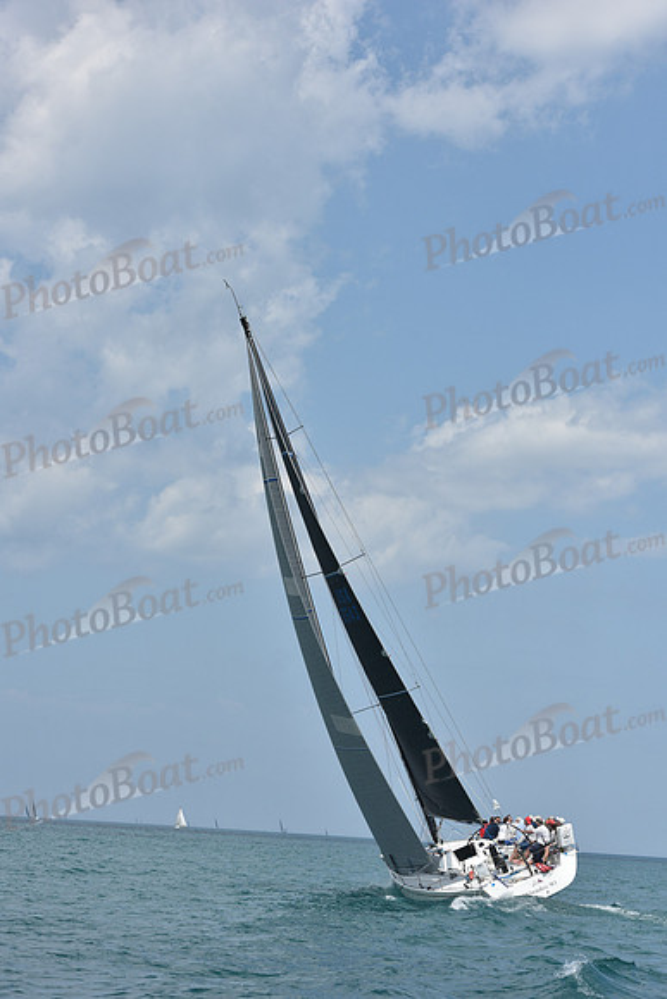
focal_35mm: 95
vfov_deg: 21.5
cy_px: 500
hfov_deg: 14.4
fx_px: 2638
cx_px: 334
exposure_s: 1/1250
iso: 250
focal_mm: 95
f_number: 9
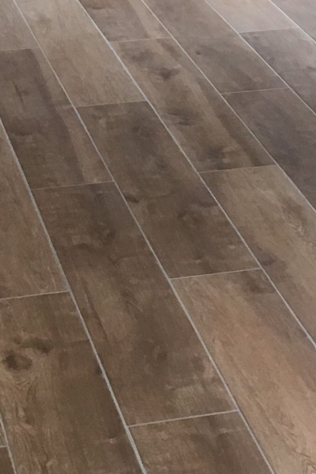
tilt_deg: -9.5
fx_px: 1579
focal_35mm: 120
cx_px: 186
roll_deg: +0.1
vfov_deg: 16.1
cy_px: -152
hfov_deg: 11.4
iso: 50
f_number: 2.2
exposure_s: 1/33
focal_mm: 4.15
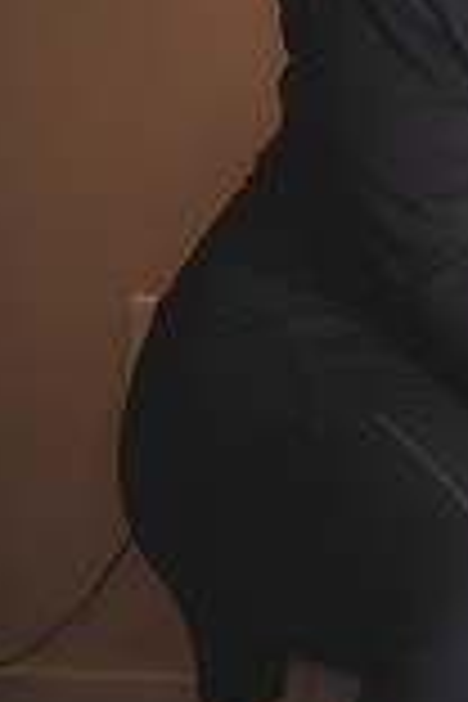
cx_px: 1269
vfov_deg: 11.4
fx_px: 3471
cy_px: -88
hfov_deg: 7.1
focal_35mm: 178
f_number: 2.8
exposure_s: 1/125
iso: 100
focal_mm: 48
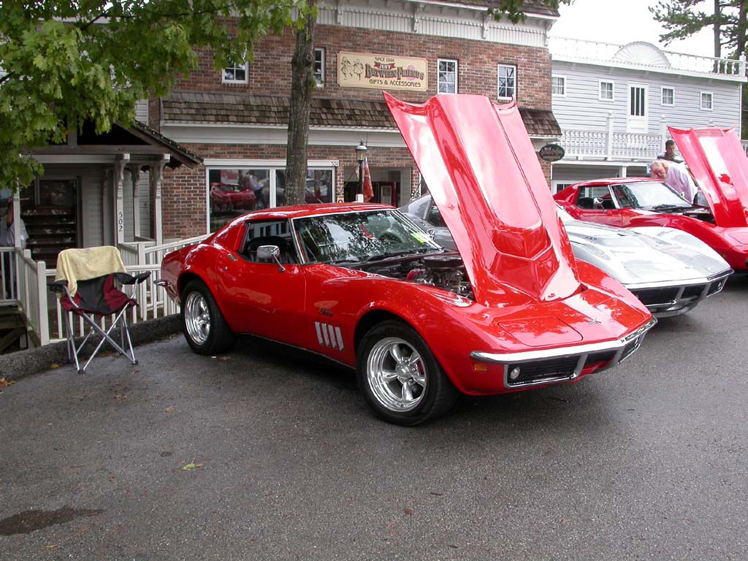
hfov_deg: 49.0
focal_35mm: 38
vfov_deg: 37.7
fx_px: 821
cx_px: 374
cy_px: 280
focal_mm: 7.85
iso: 100
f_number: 4.7
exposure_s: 1/141
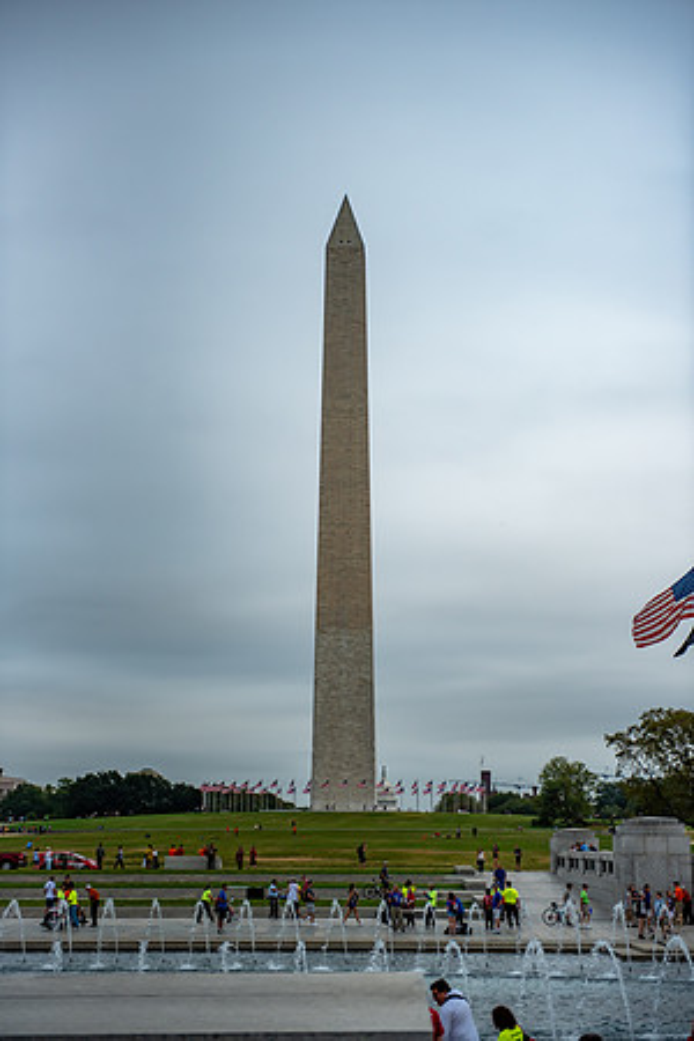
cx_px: 347
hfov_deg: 20.6
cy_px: 520
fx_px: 1908
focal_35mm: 66
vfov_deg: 30.5
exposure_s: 1/4000
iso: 200
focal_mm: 66
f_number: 2.8
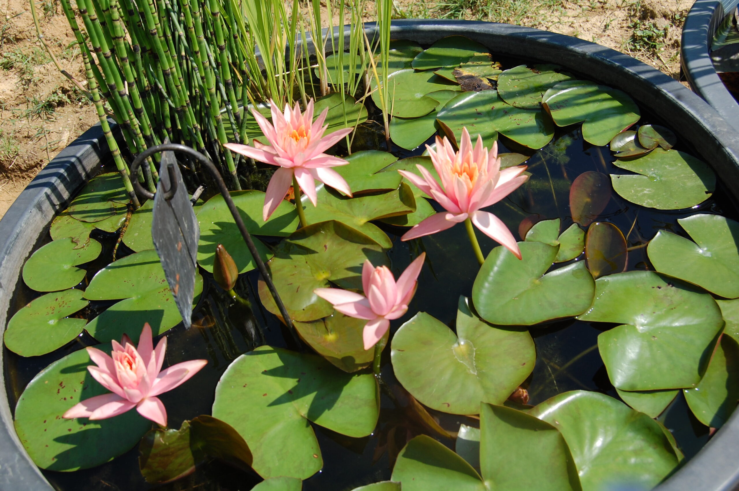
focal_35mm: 36
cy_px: 246
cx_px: 370
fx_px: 738
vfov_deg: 36.8
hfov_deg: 53.2
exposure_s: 1/320
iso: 200
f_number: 9
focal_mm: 24
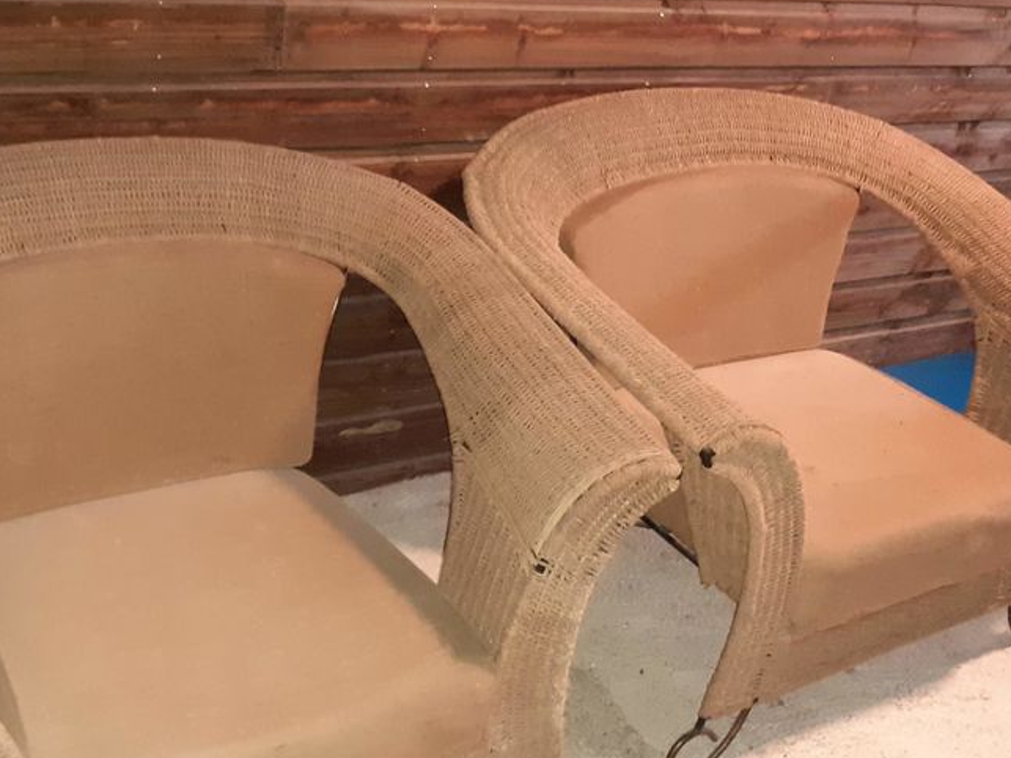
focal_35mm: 42
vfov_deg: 34.0
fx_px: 1226
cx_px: 407
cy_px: 516
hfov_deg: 44.6
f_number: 1.9
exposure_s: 1/20
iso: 1000
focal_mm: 3.6
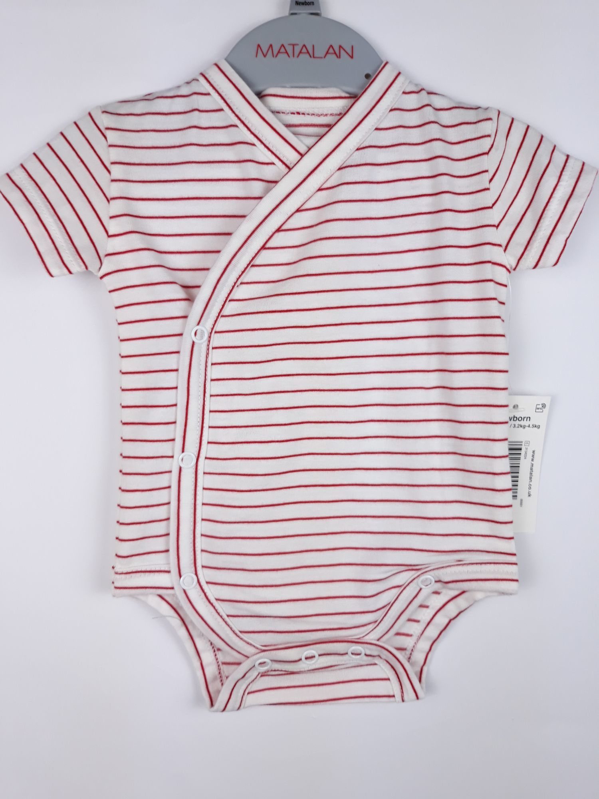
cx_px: 300
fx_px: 623
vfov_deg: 65.3
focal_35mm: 27
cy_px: 400
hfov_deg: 51.4
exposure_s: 1/127
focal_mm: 3.71
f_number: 1.7
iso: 40
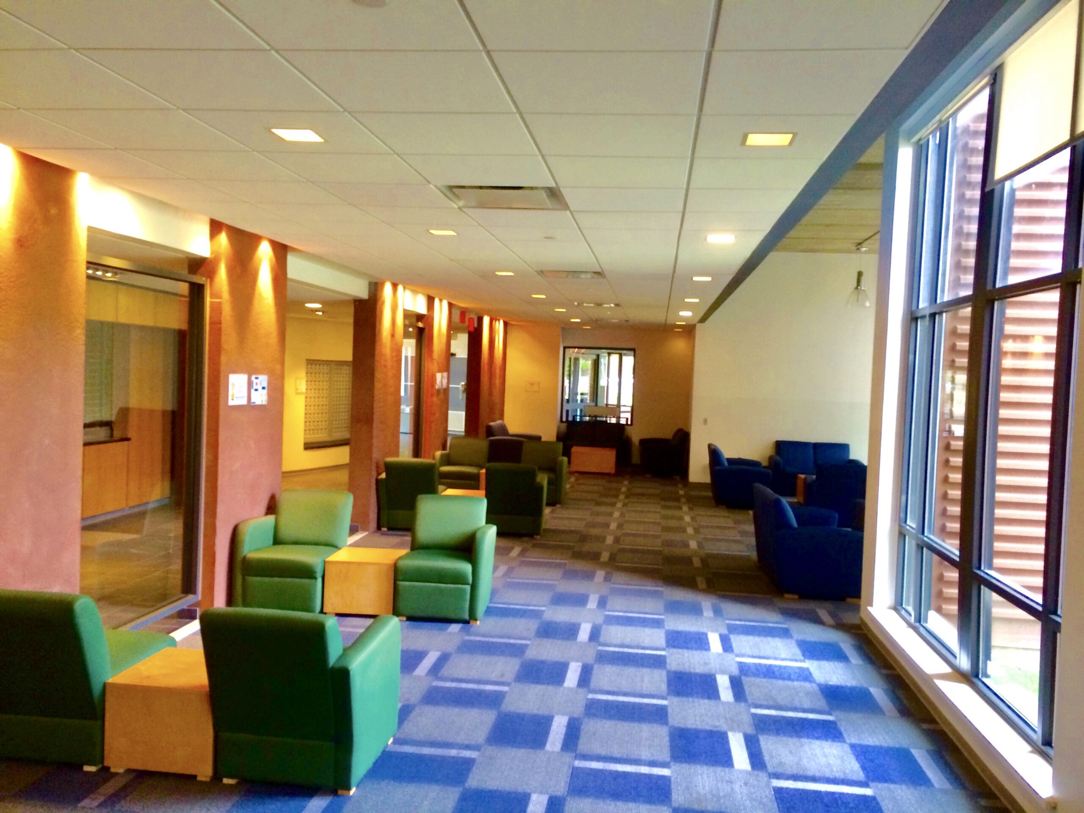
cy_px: 406
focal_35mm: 30
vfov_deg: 46.8
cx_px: 542
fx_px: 939
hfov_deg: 60.0
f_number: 2.2
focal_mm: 4.12
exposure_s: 1/30
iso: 125
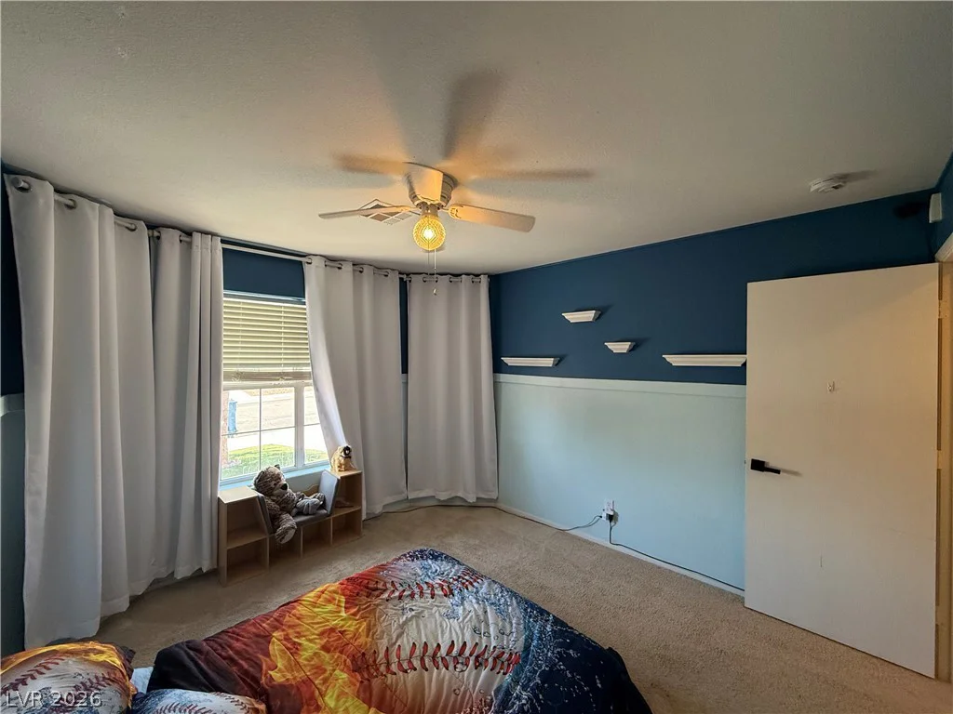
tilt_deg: -0.1
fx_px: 385
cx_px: 476
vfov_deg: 85.7
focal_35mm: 14
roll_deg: -0.5
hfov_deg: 102.1
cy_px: 357
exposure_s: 1/120
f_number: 2.2
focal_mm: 2.22
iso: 200
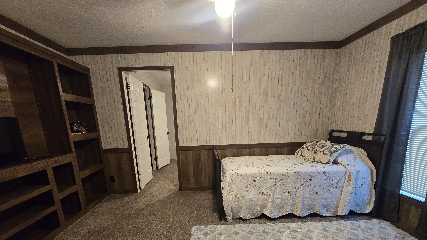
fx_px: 170
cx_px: 210
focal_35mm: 15
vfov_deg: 67.9
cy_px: 167
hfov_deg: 103.0
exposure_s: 1/60
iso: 500
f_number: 2.2
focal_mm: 2.2
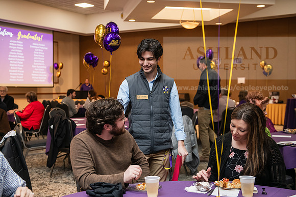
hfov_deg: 39.6
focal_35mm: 50
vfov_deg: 27.0
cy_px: 98
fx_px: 411
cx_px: 148
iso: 1600
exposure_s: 1/160
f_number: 3.5
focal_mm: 50
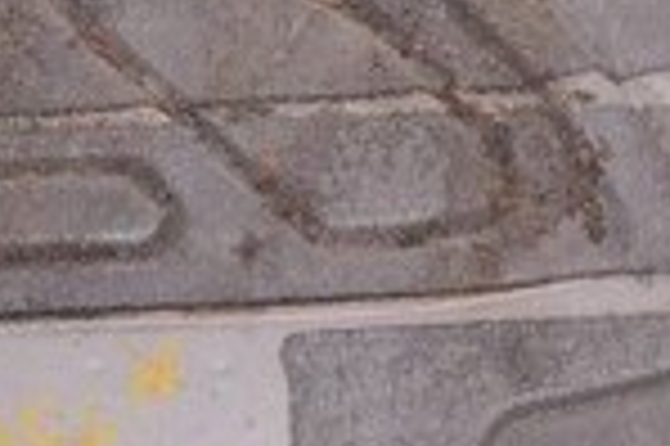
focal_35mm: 206
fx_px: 3830
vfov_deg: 6.6
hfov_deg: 9.9
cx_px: -27
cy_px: 502
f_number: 8
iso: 1600
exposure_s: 1/200
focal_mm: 20
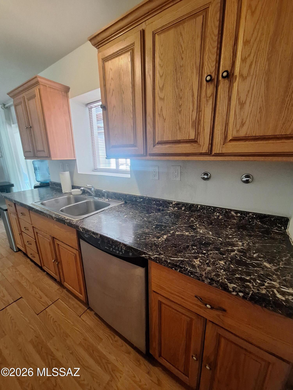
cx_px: 146
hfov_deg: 89.9
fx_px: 147
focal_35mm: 13
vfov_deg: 106.2
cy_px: 195
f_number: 2.2
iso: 200
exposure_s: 1/30
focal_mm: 1.74
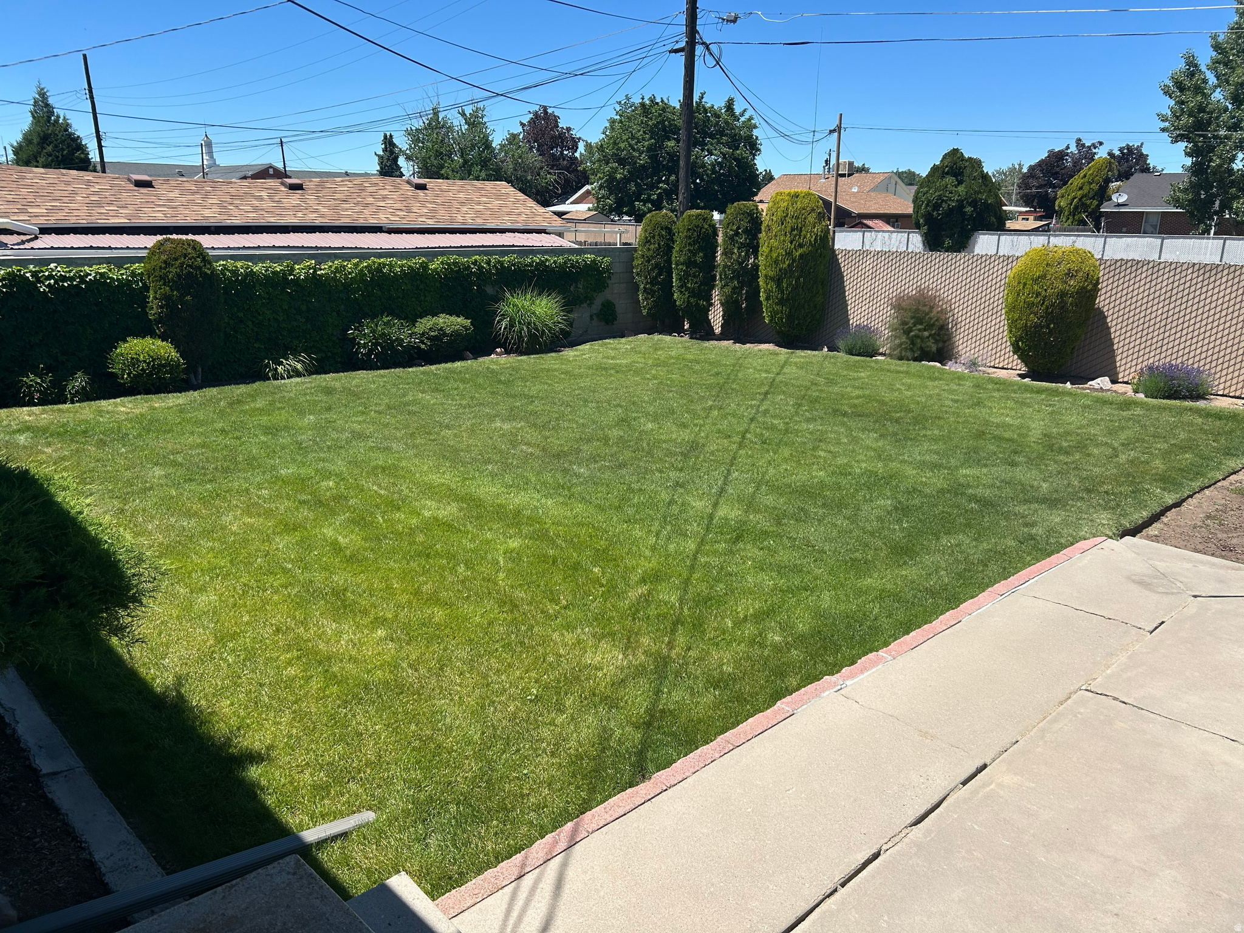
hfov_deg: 67.3
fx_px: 934
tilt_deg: -16.3
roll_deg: -1.2
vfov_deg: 53.1
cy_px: 466
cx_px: 622
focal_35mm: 26
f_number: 1.5
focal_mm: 5.7
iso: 50
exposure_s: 1/3571
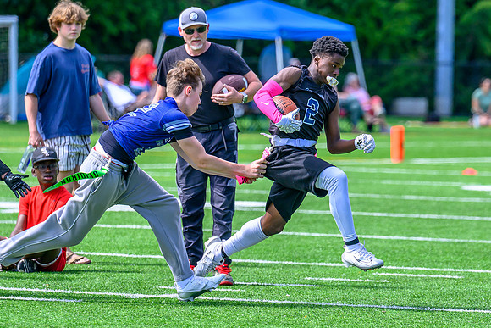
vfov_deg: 3.9
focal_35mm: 353
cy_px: 161
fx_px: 4821
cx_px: 310
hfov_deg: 5.8
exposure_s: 1/2000
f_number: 3.5
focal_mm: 200
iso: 320
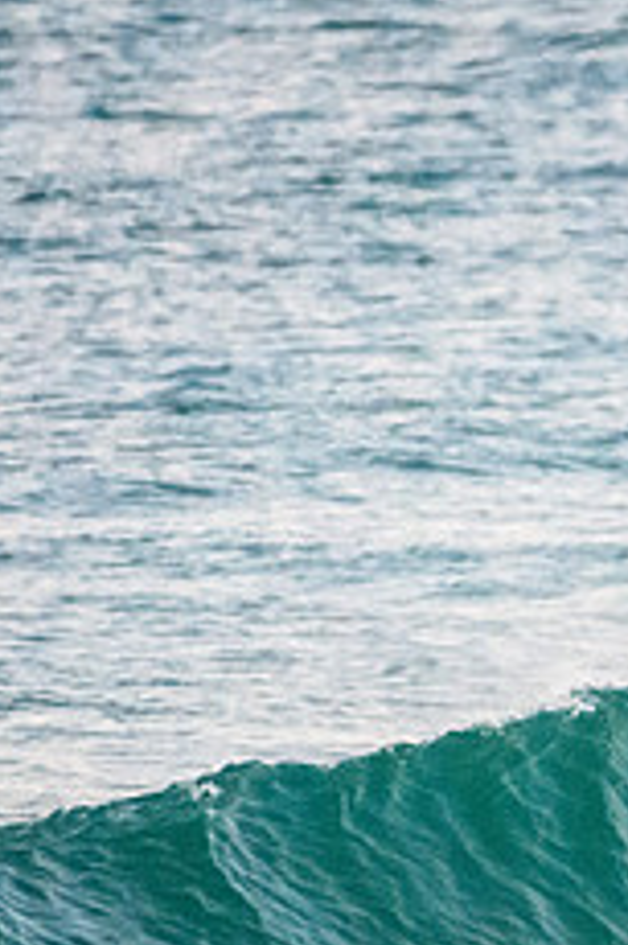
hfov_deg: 0.7
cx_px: 1137
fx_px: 49526
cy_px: 692
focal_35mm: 1890
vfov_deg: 1.1
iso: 10000
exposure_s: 1/1000
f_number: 5.6
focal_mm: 500
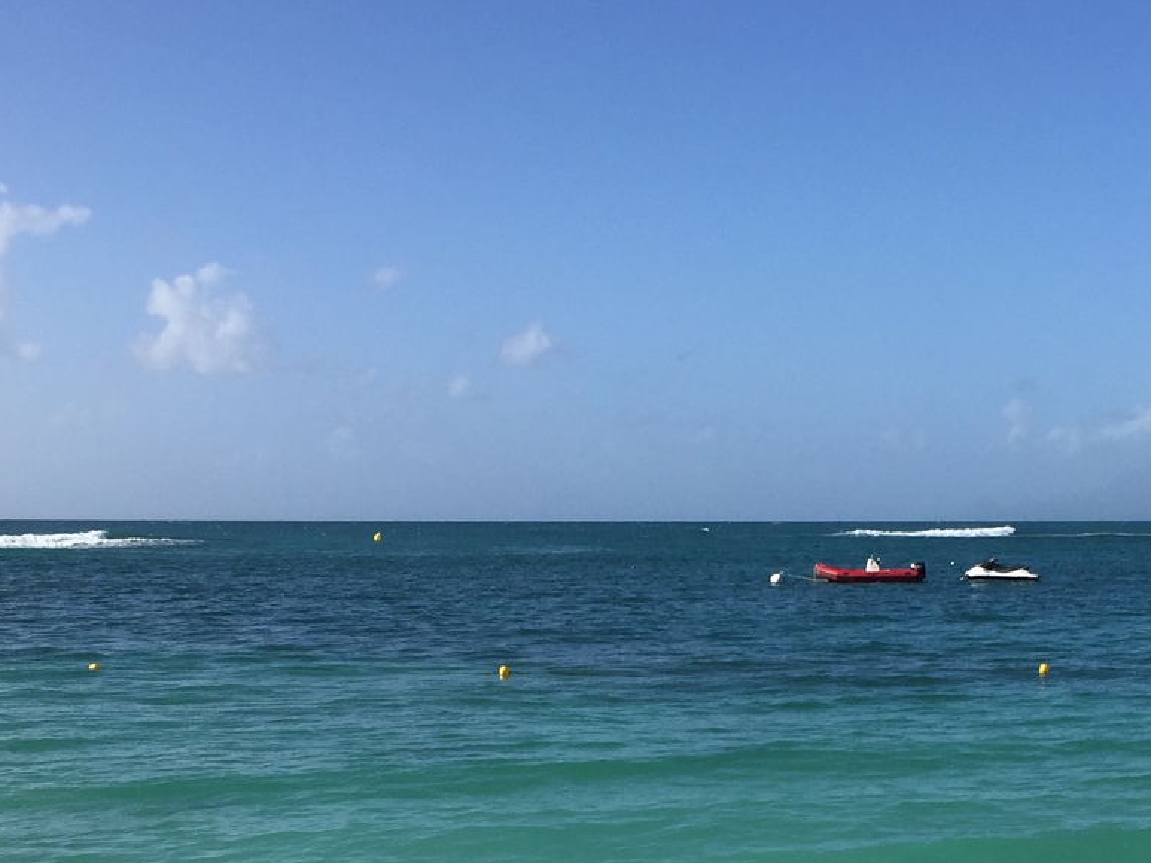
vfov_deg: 23.8
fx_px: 1995
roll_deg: -0.9
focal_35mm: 60
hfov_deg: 31.8
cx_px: 814
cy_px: 775
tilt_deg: -7.5
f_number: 2.2
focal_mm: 4.15
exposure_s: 1/2825
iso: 32
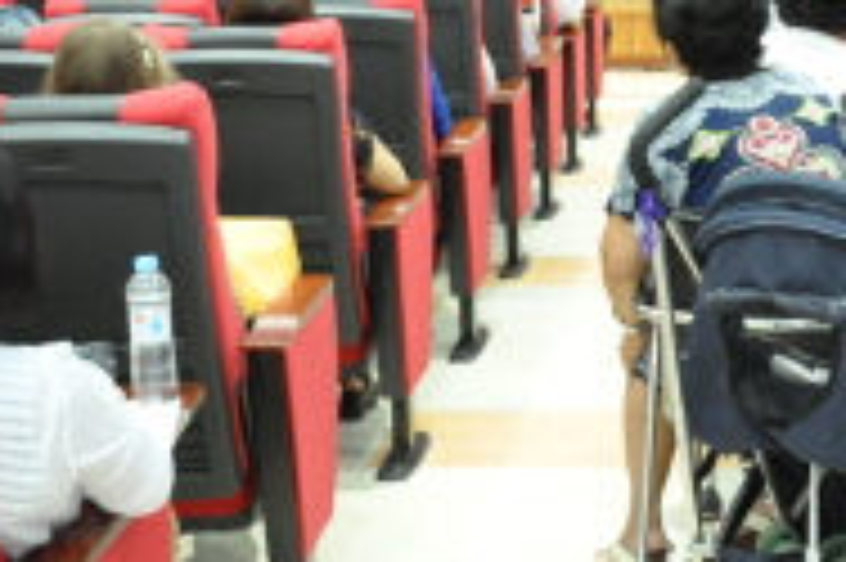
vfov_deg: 14.9
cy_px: -153
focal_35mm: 88
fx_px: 2066
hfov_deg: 22.7
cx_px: 711
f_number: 3.8
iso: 2500
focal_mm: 22
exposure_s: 1/30
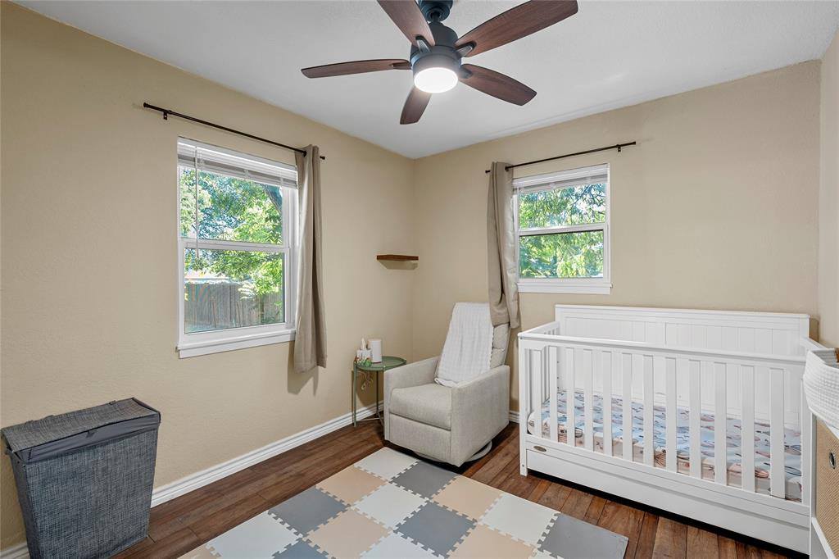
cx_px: 420
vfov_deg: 73.7
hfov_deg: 96.8
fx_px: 373
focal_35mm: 16
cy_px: 280
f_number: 8
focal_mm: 16
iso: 160
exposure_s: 1.6
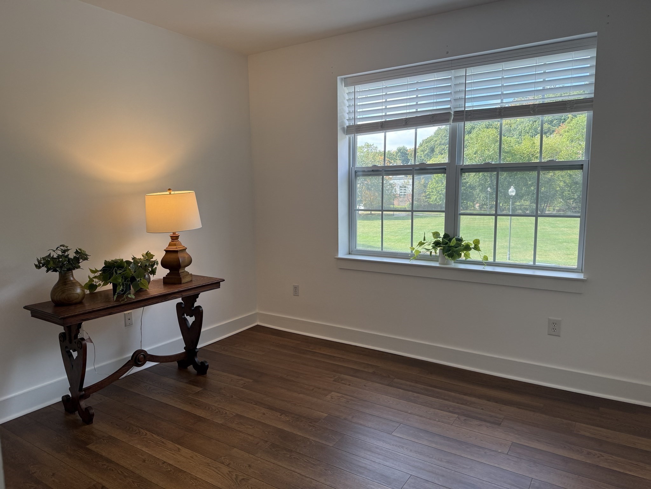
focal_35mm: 24
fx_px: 451
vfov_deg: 56.8
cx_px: 326
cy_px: 244
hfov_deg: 71.6
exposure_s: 1/298
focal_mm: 6.76
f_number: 1.78
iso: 100
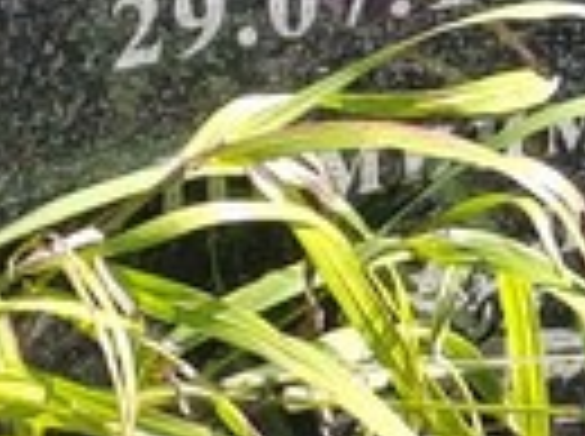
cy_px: -211
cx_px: 927
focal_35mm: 425
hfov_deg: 4.6
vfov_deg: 3.5
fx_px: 7169
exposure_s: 1/330
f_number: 1.9
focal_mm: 5.52
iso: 100
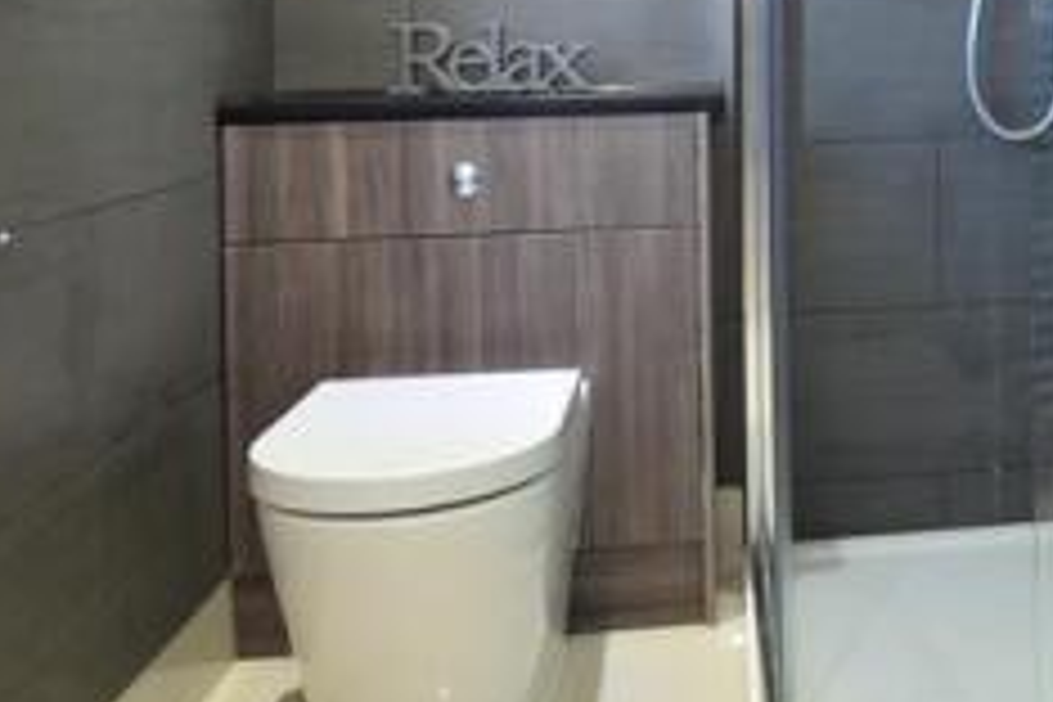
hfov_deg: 43.0
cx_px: 922
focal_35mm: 42
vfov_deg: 29.5
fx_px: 1228
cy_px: -20
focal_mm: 10
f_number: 5
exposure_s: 1/20
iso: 200
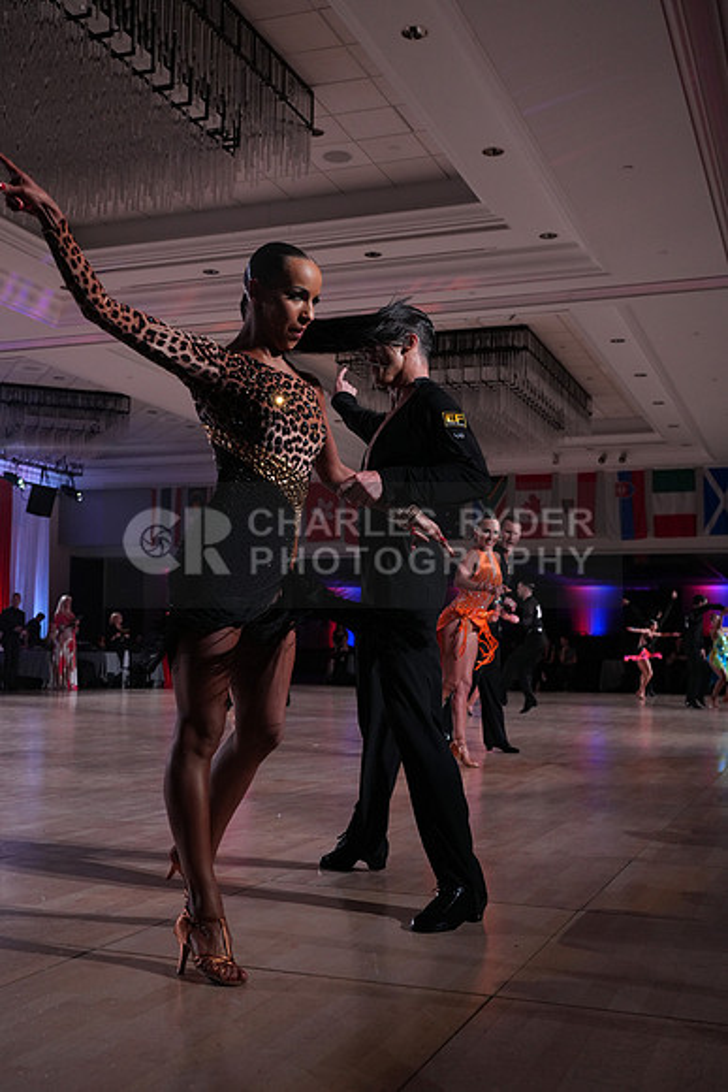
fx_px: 1182
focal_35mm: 39
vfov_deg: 49.5
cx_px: 364
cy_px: 546
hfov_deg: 34.2
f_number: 5
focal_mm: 39
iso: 2500
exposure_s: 1/400
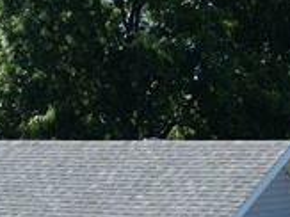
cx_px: 174
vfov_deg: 8.8
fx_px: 1264
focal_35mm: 151
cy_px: 535
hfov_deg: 13.1
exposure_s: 1/2500
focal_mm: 6.72
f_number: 1.7
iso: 140
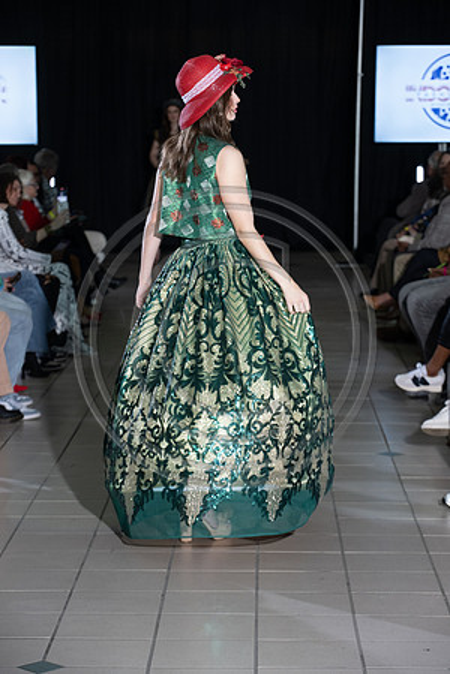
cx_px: 225
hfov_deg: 13.0
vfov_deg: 19.5
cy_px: 337
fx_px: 1969
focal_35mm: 105
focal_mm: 105
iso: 1250
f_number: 5.6
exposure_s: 1/160
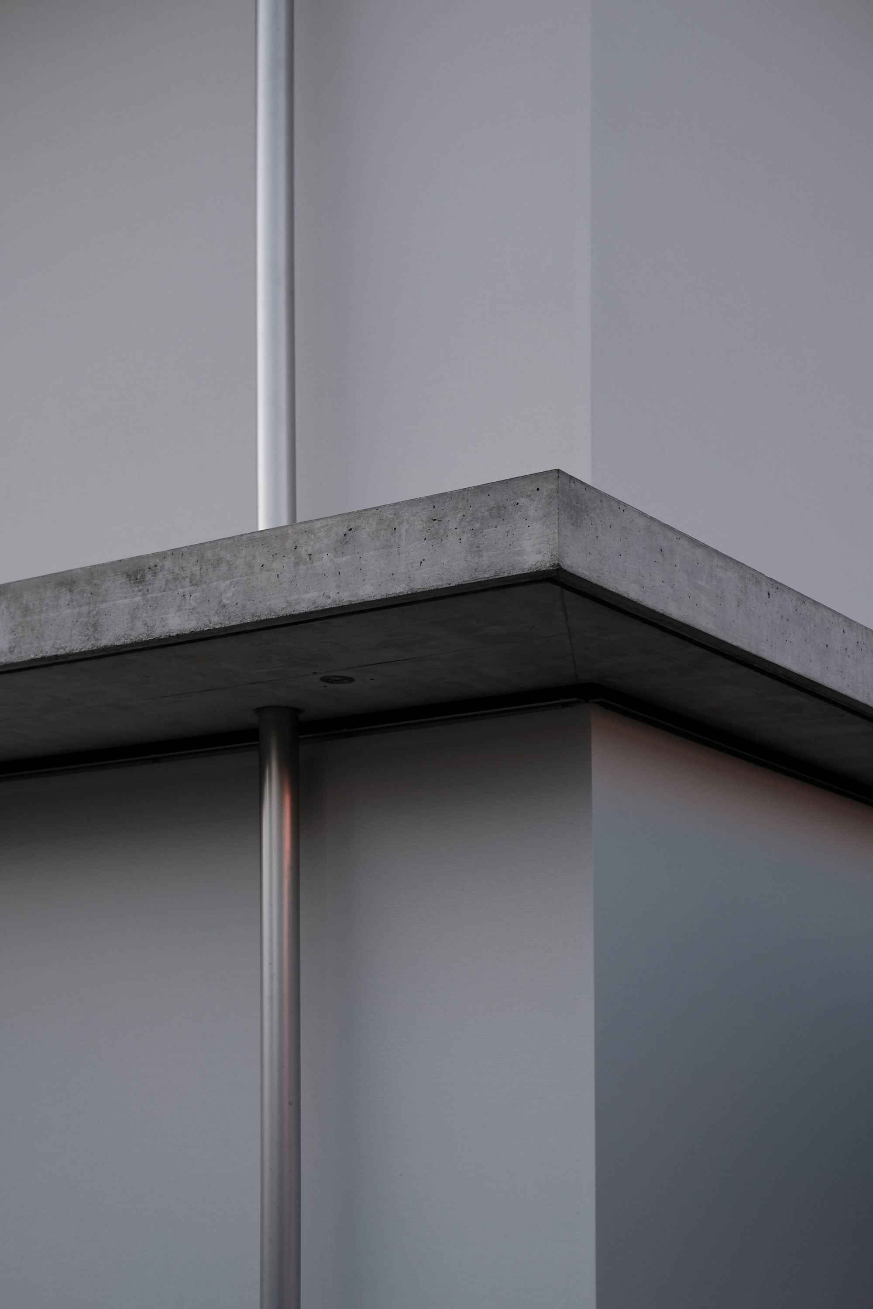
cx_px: 436
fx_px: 1928
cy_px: 654
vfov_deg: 37.5
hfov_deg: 25.5
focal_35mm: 53
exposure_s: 1/220
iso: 200
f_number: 2.8
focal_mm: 35
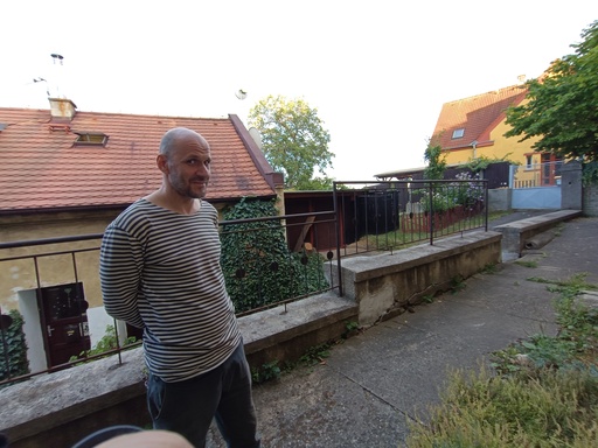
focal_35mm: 16
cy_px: 224
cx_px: 299
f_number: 2.2
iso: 50
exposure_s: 1/135
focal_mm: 1.66
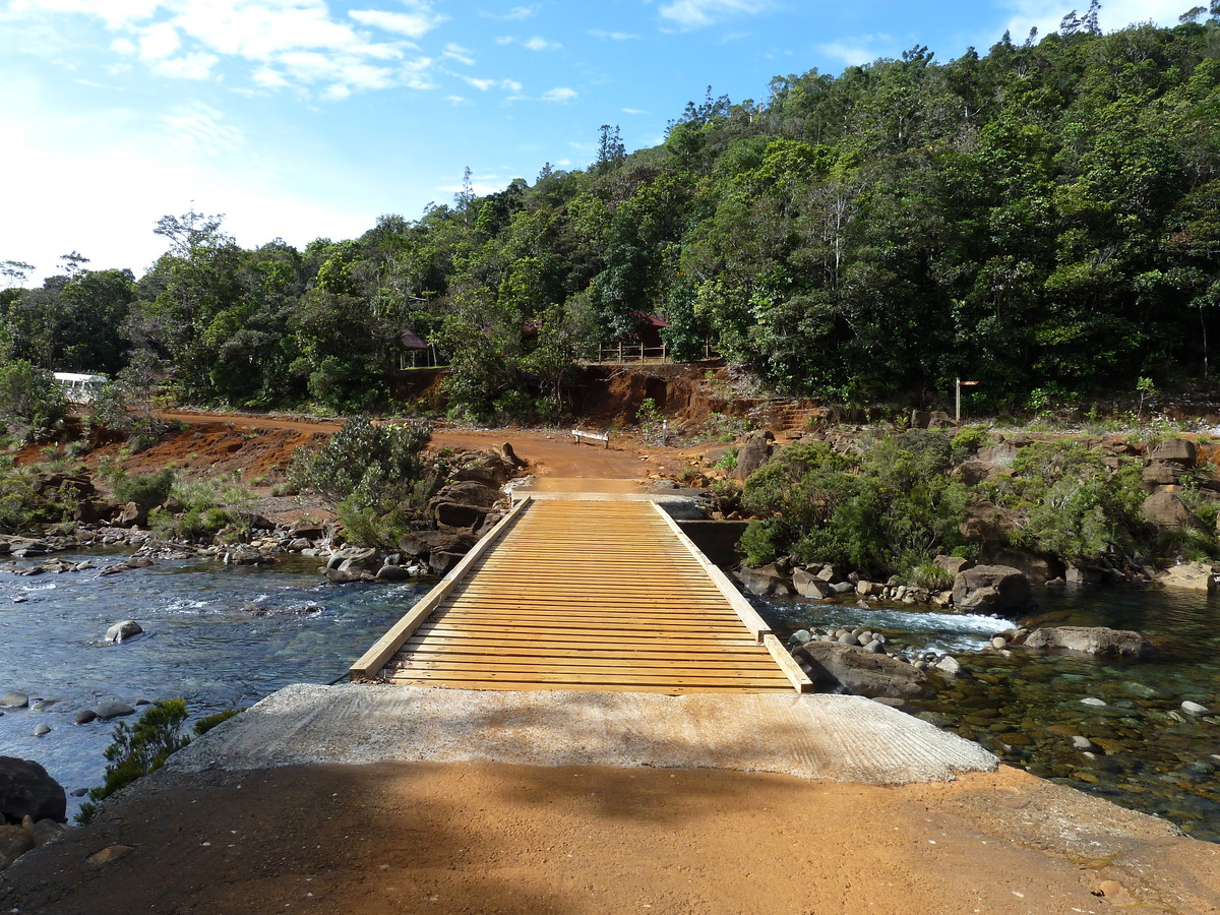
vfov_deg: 54.9
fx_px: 881
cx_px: 610
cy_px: 458
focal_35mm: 25
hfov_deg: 69.4
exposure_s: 1/250
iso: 80
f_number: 4
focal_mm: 4.1
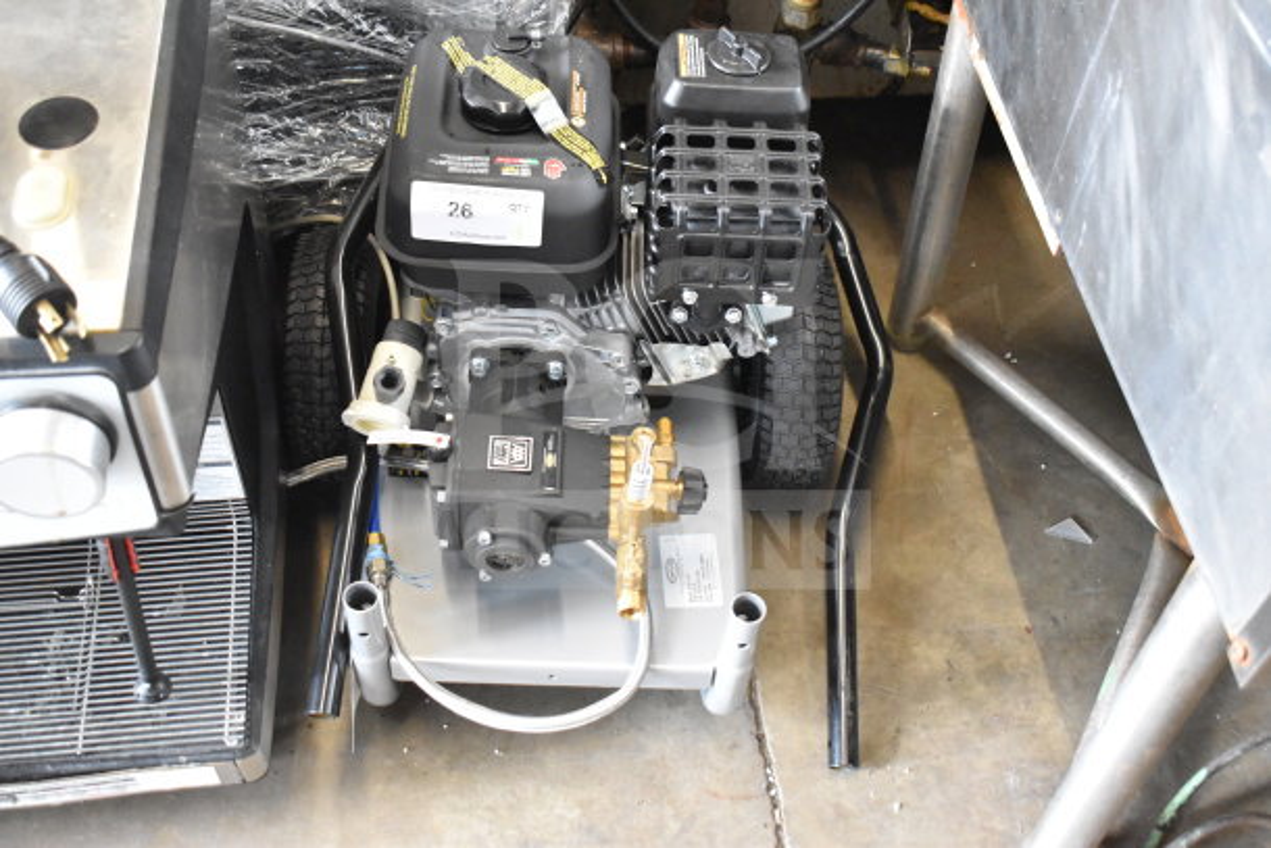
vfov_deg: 33.0
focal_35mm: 40
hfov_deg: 47.9
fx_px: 1430
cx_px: 636
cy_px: 424
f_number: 4.5
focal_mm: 27
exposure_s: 1/80
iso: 6400
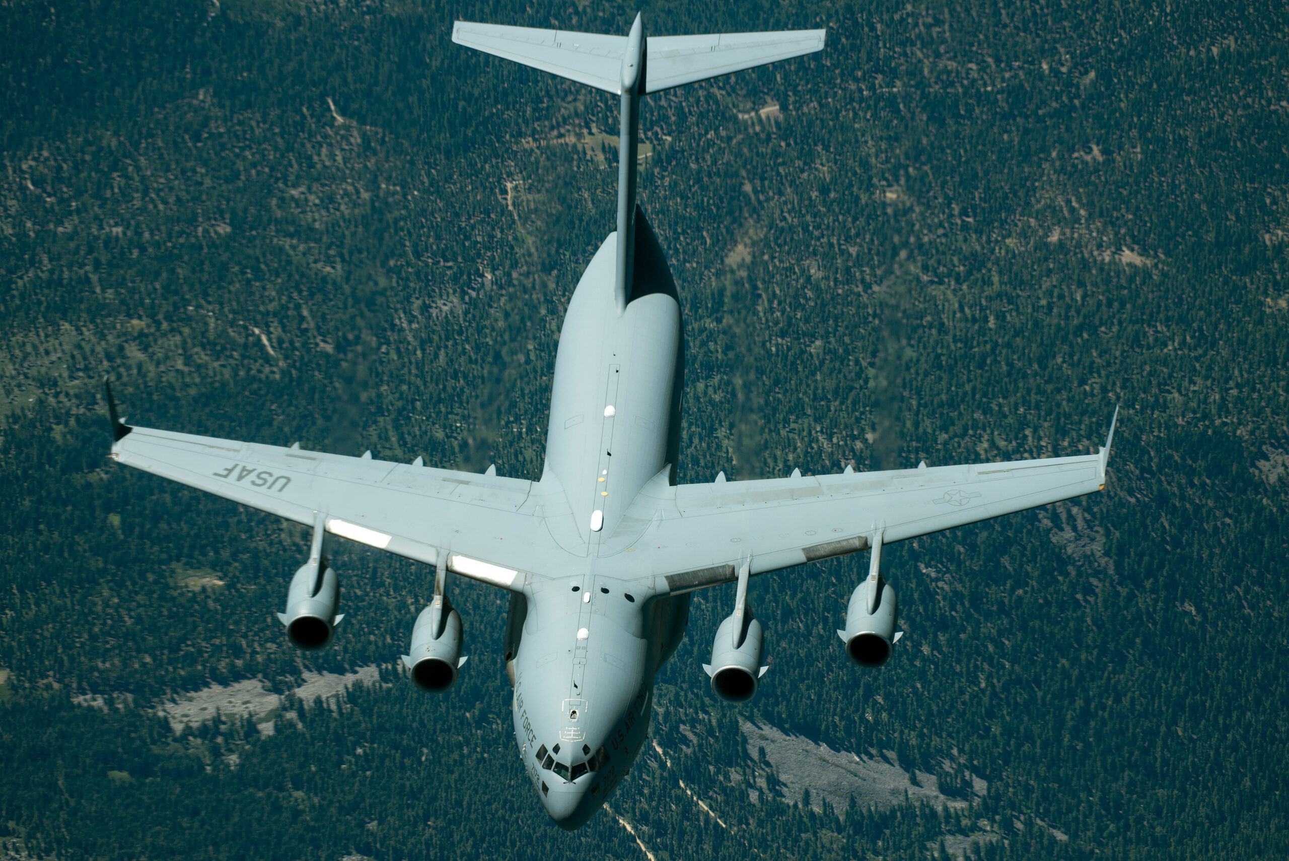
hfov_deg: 10.3
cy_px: 430
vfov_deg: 6.9
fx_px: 7164
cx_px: 644
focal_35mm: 200
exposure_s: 1/1000
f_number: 5.6
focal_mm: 200
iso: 200
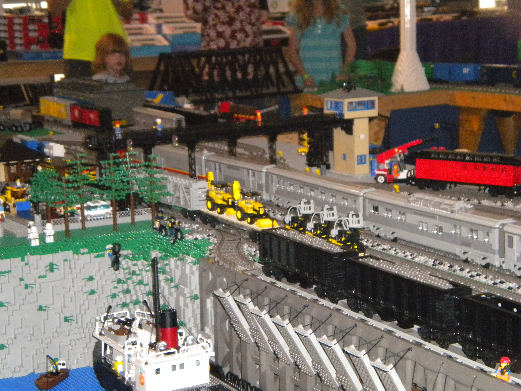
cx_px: 260
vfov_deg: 18.7
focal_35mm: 79
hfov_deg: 24.7
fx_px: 1189
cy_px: 196
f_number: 5.1
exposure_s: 1/60
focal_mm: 14.3
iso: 800
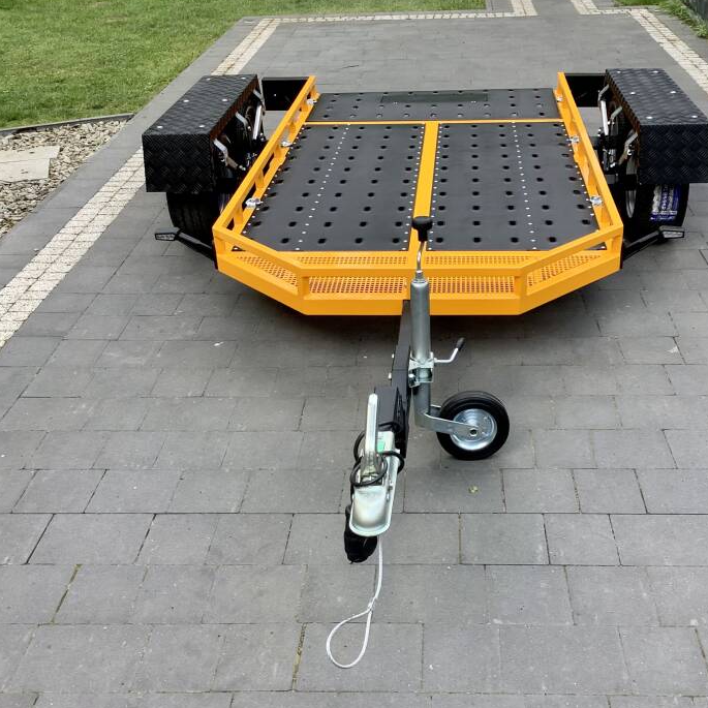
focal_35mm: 40
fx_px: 926
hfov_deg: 41.7
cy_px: 357
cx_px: 412
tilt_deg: -29.4
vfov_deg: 41.9
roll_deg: +2.0
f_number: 2.4
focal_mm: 3.3
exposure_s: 1/120
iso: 32
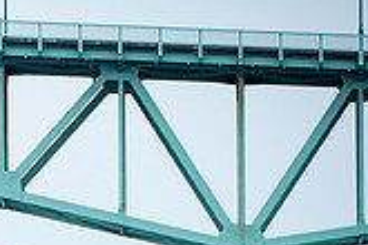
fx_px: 8606
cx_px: -205
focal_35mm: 842
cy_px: 460
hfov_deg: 2.4
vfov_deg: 1.6
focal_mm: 220
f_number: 5
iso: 500
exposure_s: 1/1250
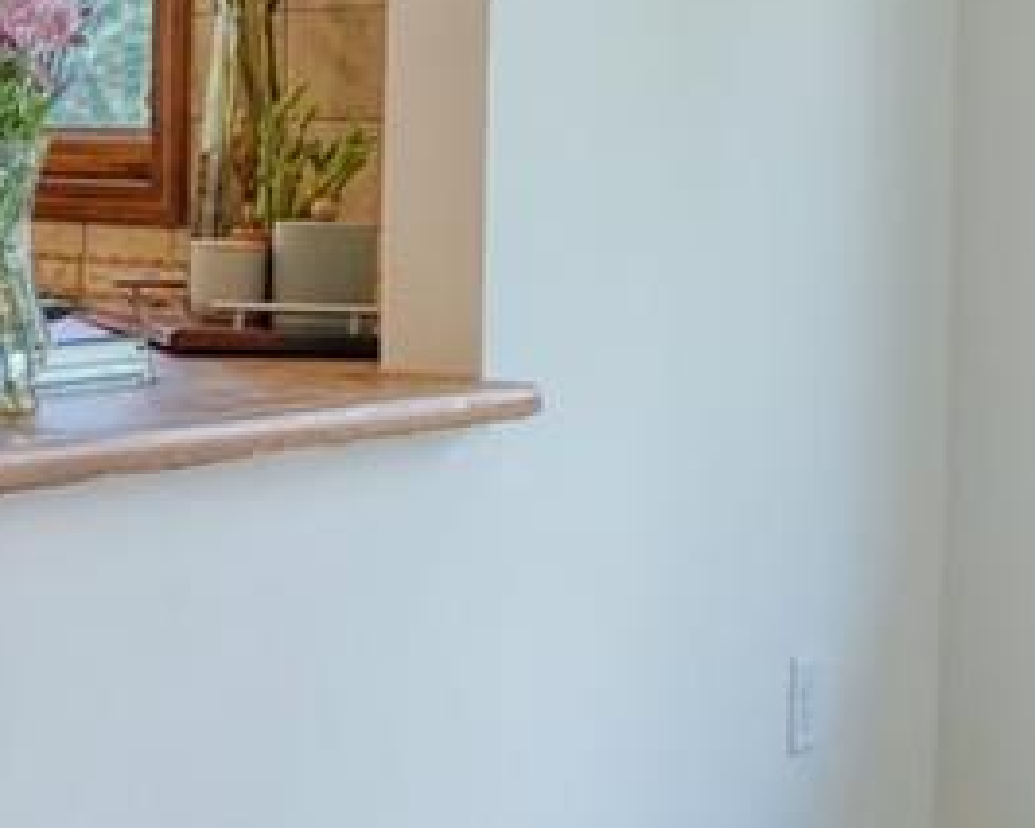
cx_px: -650
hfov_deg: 19.8
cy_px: 179
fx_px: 2421
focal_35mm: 79
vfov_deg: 19.3
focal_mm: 14
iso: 800
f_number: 7.1
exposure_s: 1/50
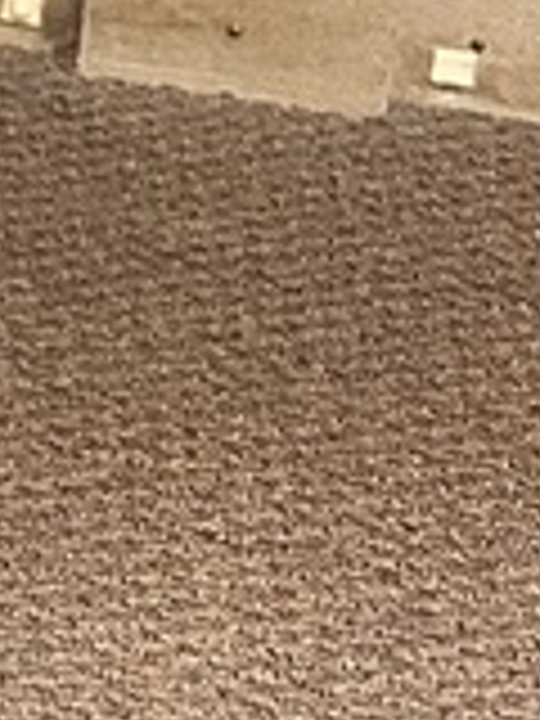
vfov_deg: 10.2
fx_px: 3203
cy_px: -1287
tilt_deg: -14.1
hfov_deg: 8.5
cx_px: -936
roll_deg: -1.4
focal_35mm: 154
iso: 500
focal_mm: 6.86
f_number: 1.78
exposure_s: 1/60
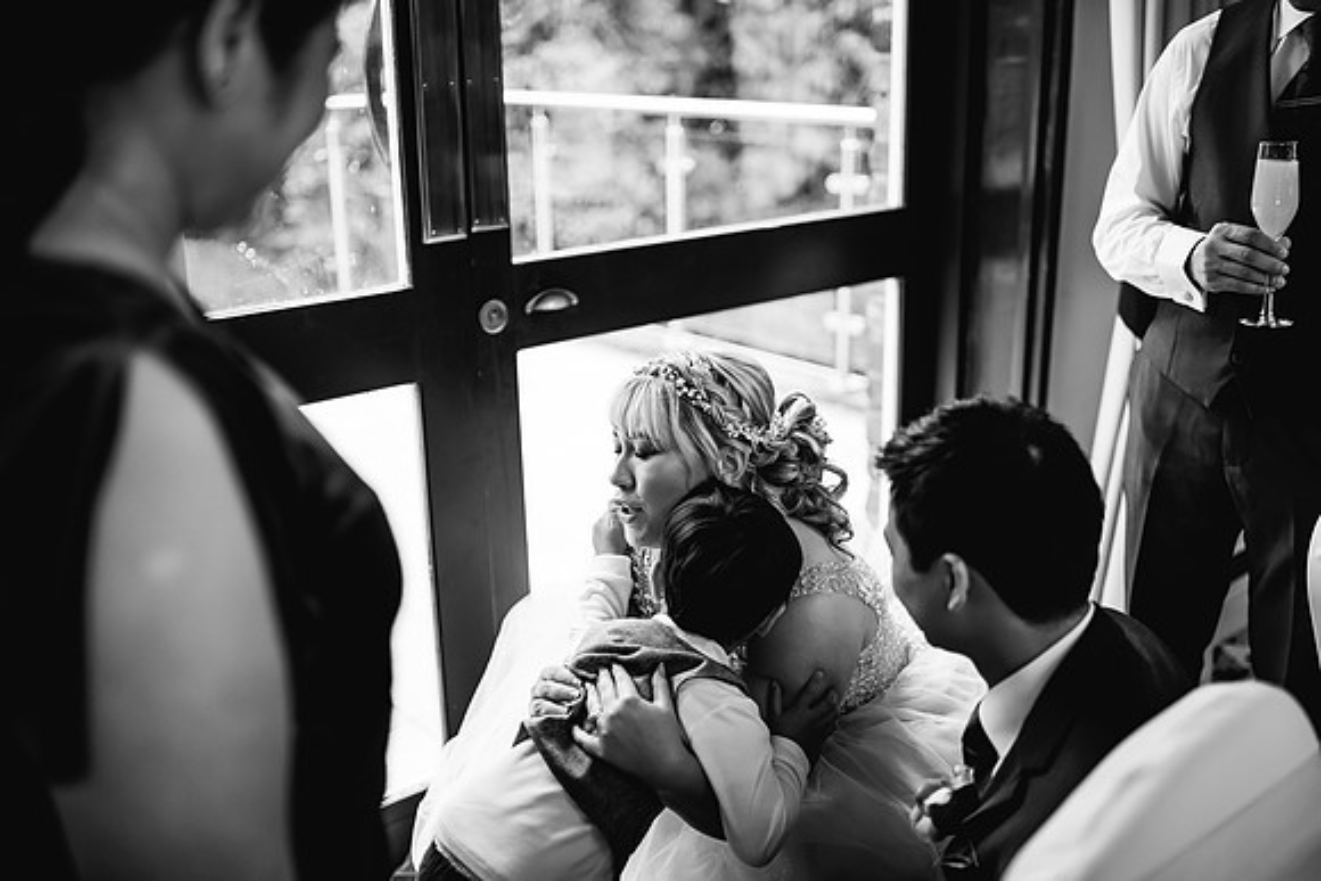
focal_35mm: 36
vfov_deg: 36.7
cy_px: 441
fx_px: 1328
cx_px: 661
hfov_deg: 52.9
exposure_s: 1/250
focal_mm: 35
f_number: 1.4
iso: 800
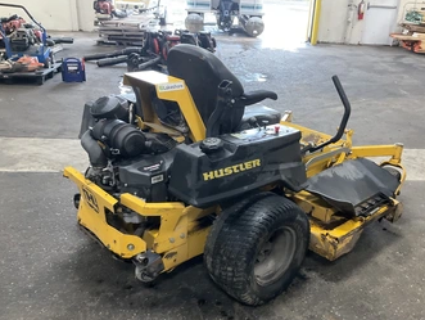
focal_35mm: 35
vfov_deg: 40.7
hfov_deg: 52.4
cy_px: 179
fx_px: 430
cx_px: 244
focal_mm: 3
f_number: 1.8
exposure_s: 1/40
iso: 250
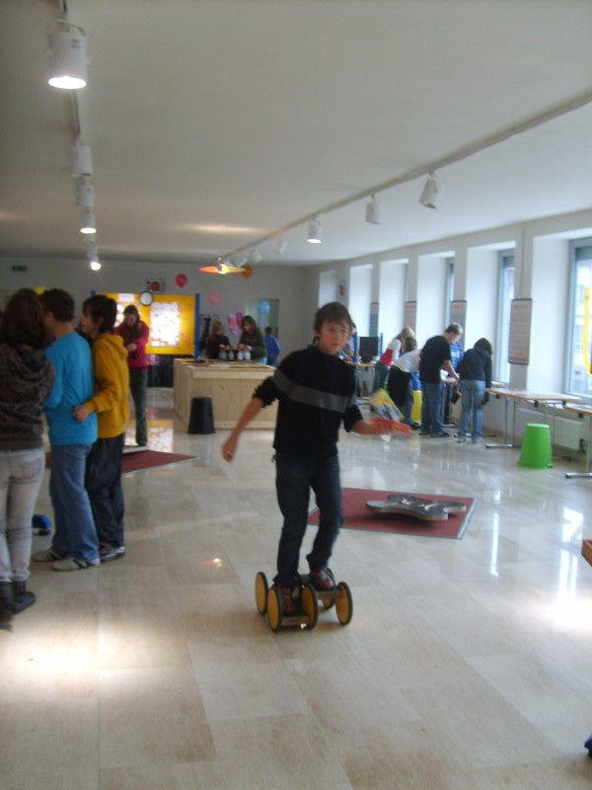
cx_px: 296
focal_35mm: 35
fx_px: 798
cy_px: 395
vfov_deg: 52.6
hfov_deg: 40.7
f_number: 2.8
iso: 50
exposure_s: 1/45
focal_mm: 5.8
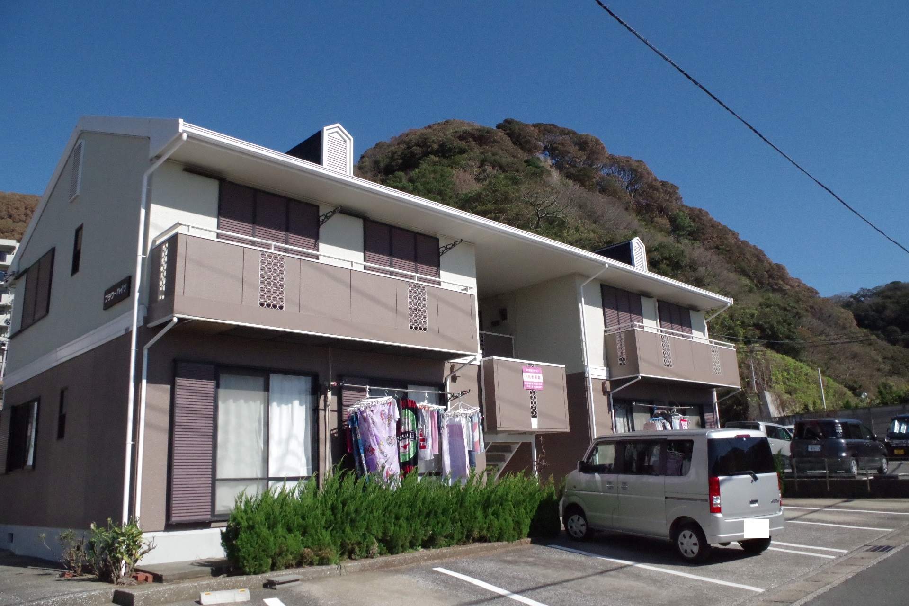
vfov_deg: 47.9
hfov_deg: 67.4
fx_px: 682
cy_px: 303
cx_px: 454
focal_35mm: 27
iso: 5000
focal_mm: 18
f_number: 11
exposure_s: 1/5000
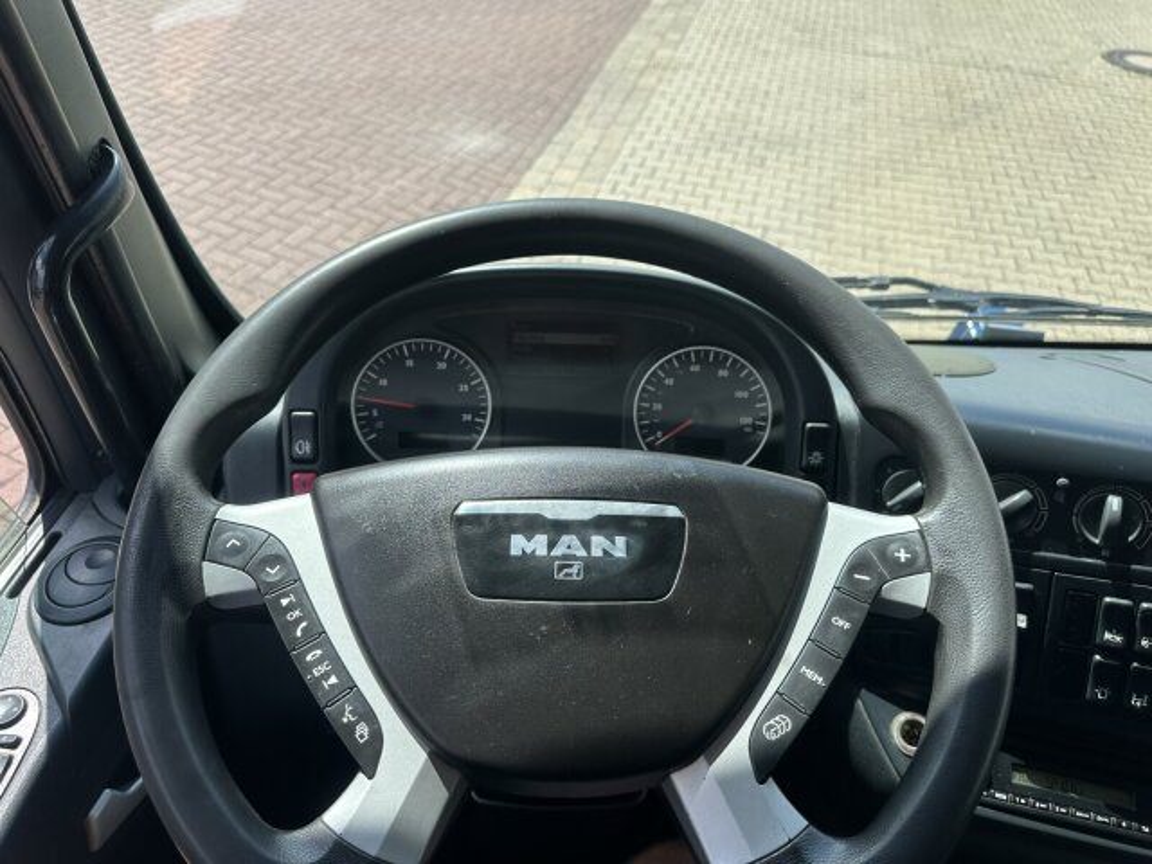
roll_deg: -4.6
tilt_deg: -42.4
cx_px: 576
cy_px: 432
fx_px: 799
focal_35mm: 24
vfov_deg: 56.8
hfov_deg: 71.6
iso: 80
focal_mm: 6.86
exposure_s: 1/1664
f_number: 1.78
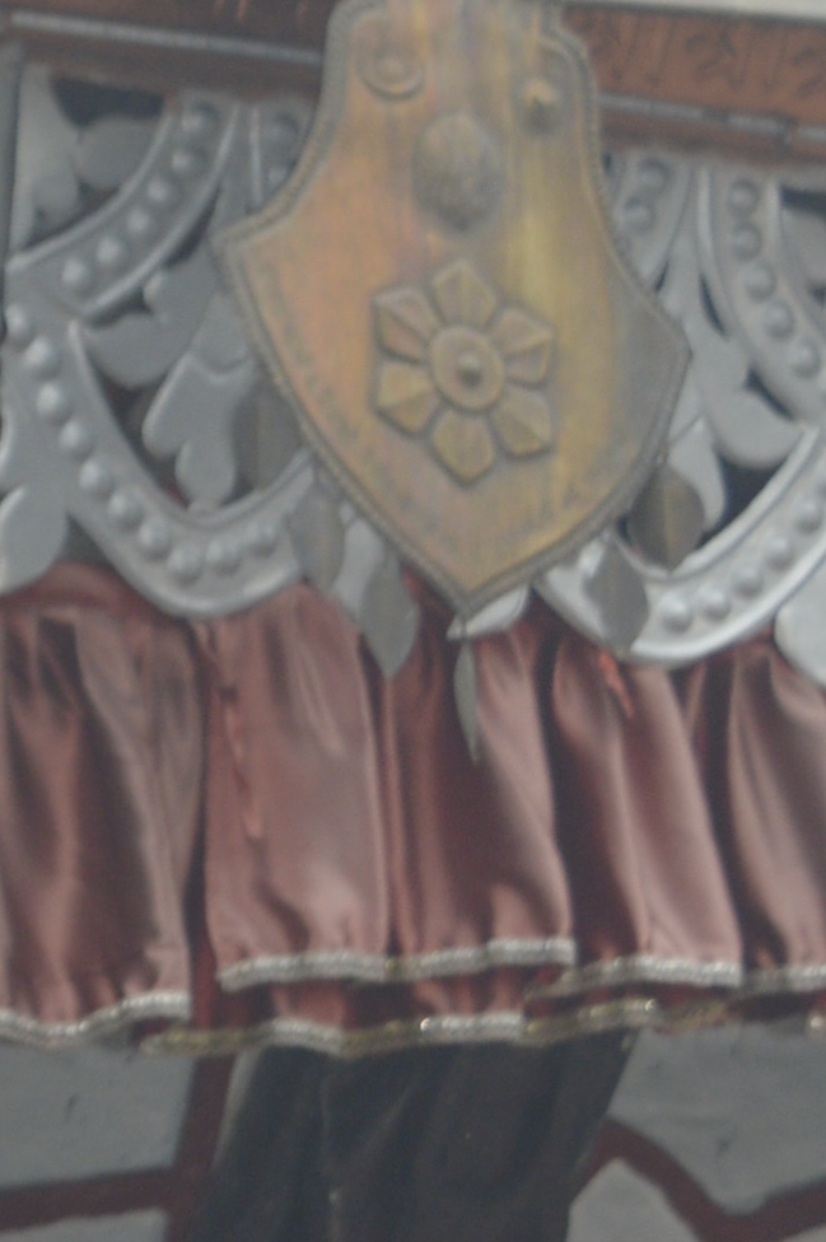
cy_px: 313
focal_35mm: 259
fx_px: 8929
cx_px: -1532
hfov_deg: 5.1
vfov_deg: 7.9
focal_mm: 28
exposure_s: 1/200
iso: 100
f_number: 5.6
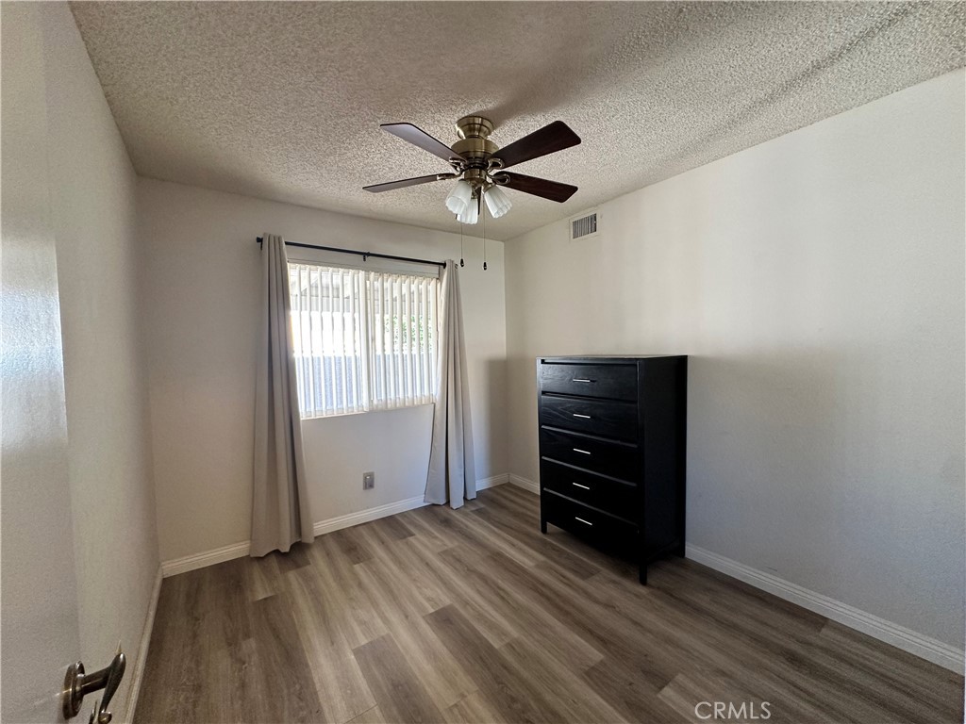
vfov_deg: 85.7
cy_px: 362
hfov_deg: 102.1
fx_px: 391
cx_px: 483
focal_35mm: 14
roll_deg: +0.7
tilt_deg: -2.1
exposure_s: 1/120
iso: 320
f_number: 2.2
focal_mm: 2.22
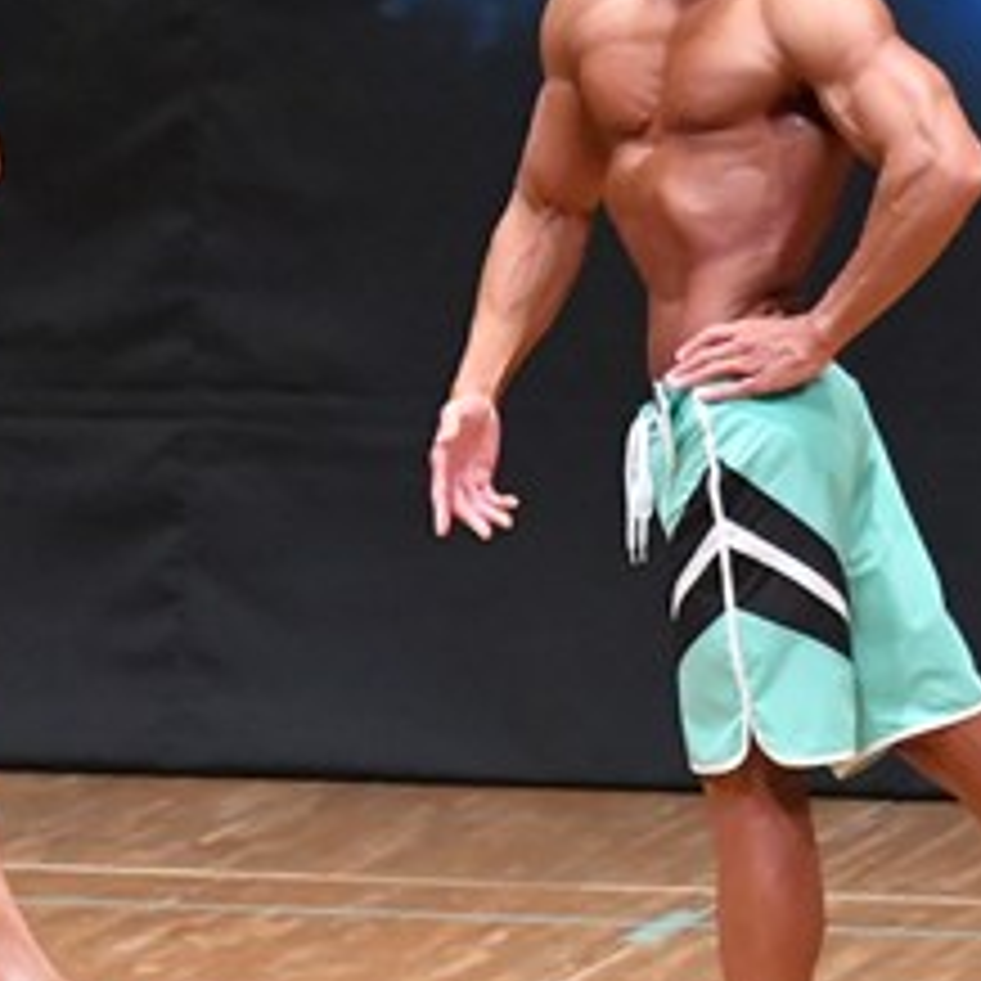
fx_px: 21001
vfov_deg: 2.7
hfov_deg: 2.7
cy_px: 554
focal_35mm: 655
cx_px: 164
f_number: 5.6
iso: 8000
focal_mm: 145
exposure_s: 1/400
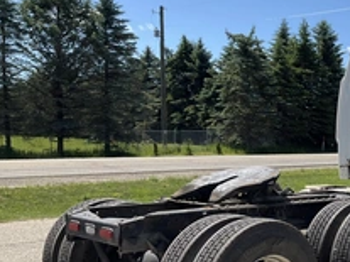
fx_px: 566
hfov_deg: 32.2
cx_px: 333
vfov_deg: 25.9
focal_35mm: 56
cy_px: 186
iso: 25
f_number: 1.8
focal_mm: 3
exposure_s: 1/1377
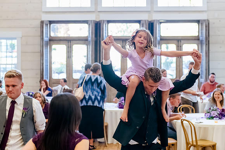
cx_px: 120
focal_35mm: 71
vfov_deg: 19.3
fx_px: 442
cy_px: 62
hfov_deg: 28.6
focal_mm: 58
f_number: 3.2
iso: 3200
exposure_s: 1/500
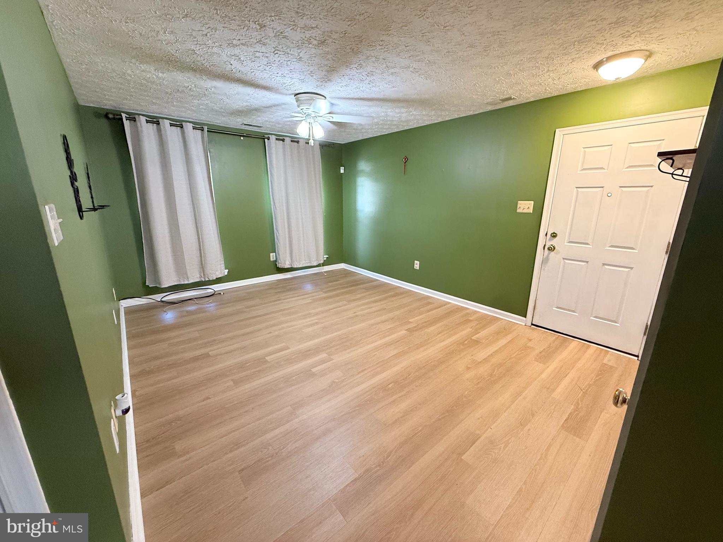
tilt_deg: -13.6
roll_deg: -0.7
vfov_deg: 85.7
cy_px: 271
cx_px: 362
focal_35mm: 14
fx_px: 292
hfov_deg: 102.1
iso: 500
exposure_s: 1/60
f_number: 2.2
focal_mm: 2.22
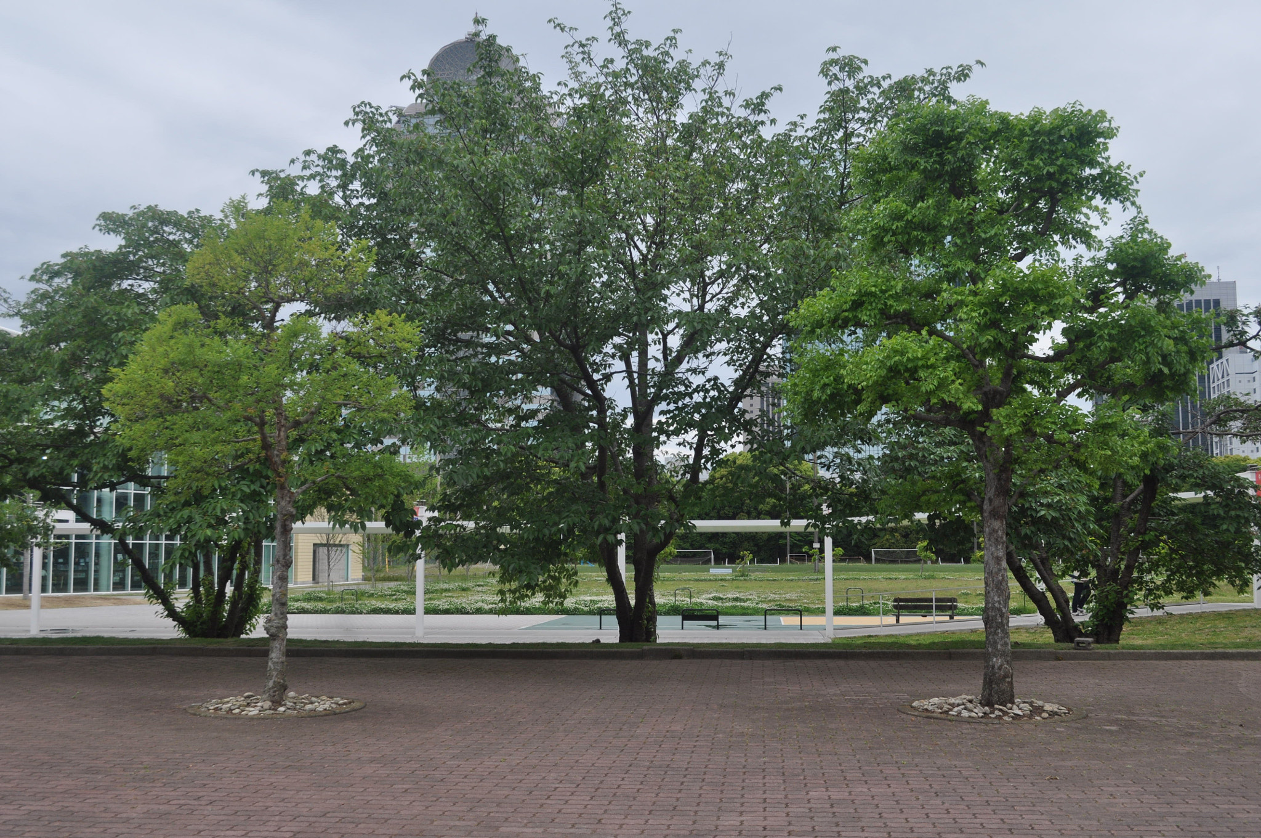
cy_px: 419
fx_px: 1364
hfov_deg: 49.6
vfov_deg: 34.1
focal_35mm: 39
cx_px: 630
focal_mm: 26
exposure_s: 1/250
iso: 200
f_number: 8
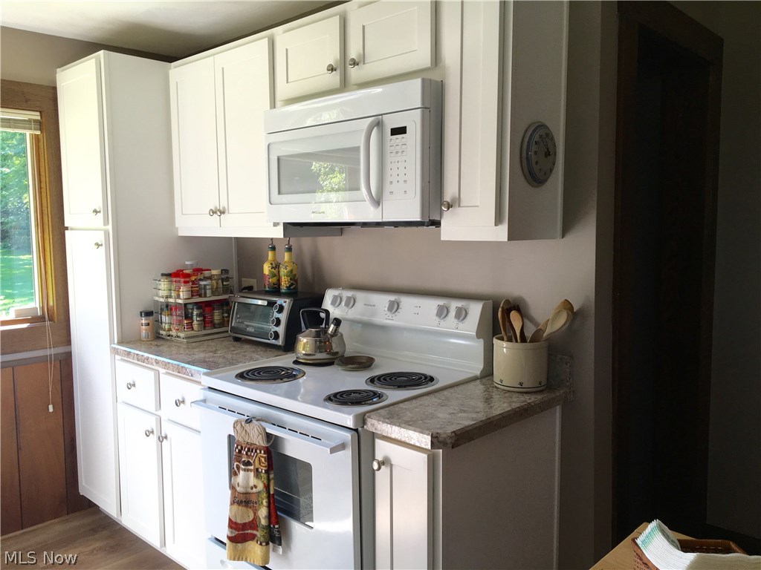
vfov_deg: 48.2
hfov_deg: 61.7
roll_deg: +0.3
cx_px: 380
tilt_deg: -5.6
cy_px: 285
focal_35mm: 29
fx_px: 638
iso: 25
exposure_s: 1/60
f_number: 2.2
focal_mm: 4.15
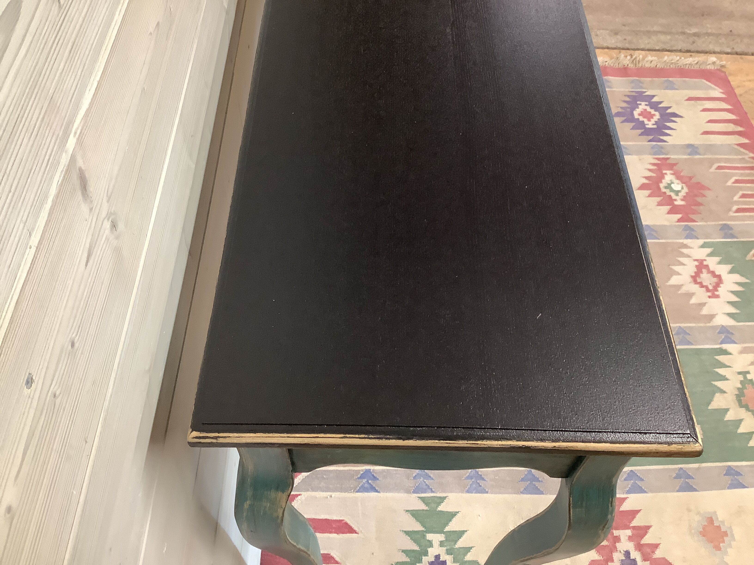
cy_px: 282
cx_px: 377
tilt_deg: -55.1
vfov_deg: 45.4
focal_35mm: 31
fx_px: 675
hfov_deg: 58.4
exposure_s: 1/50
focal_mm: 3.3
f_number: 2.4
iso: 200
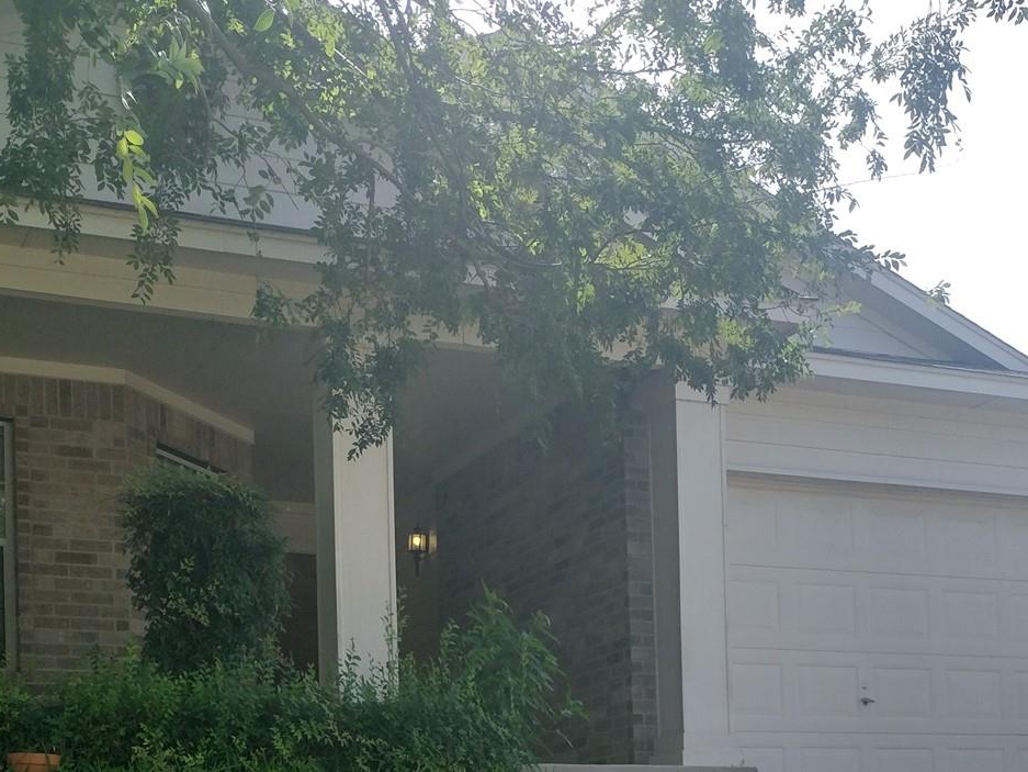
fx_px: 1752
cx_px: 519
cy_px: 808
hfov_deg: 32.7
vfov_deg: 23.6
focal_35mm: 59
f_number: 1.7
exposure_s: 1/1226
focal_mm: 4.71
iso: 100
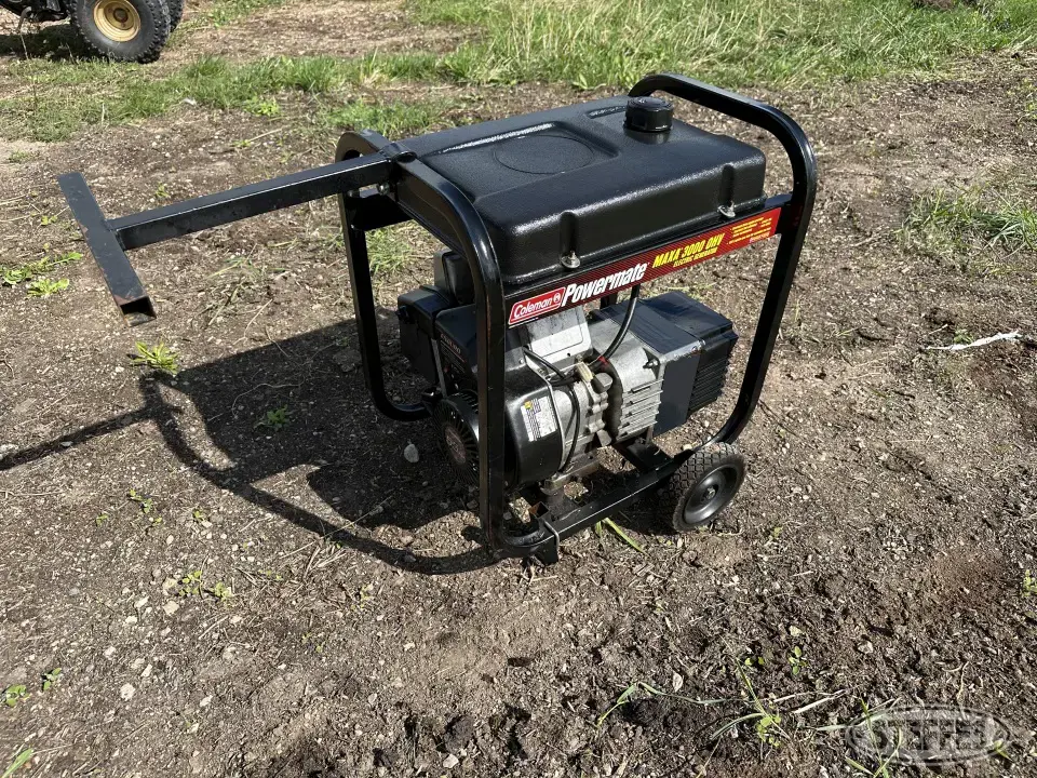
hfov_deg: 71.6
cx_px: 518
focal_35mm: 24
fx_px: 719
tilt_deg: -36.3
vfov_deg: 56.8
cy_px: 389
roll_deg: +0.0
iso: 80
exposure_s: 1/2660
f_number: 1.78
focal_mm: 6.86
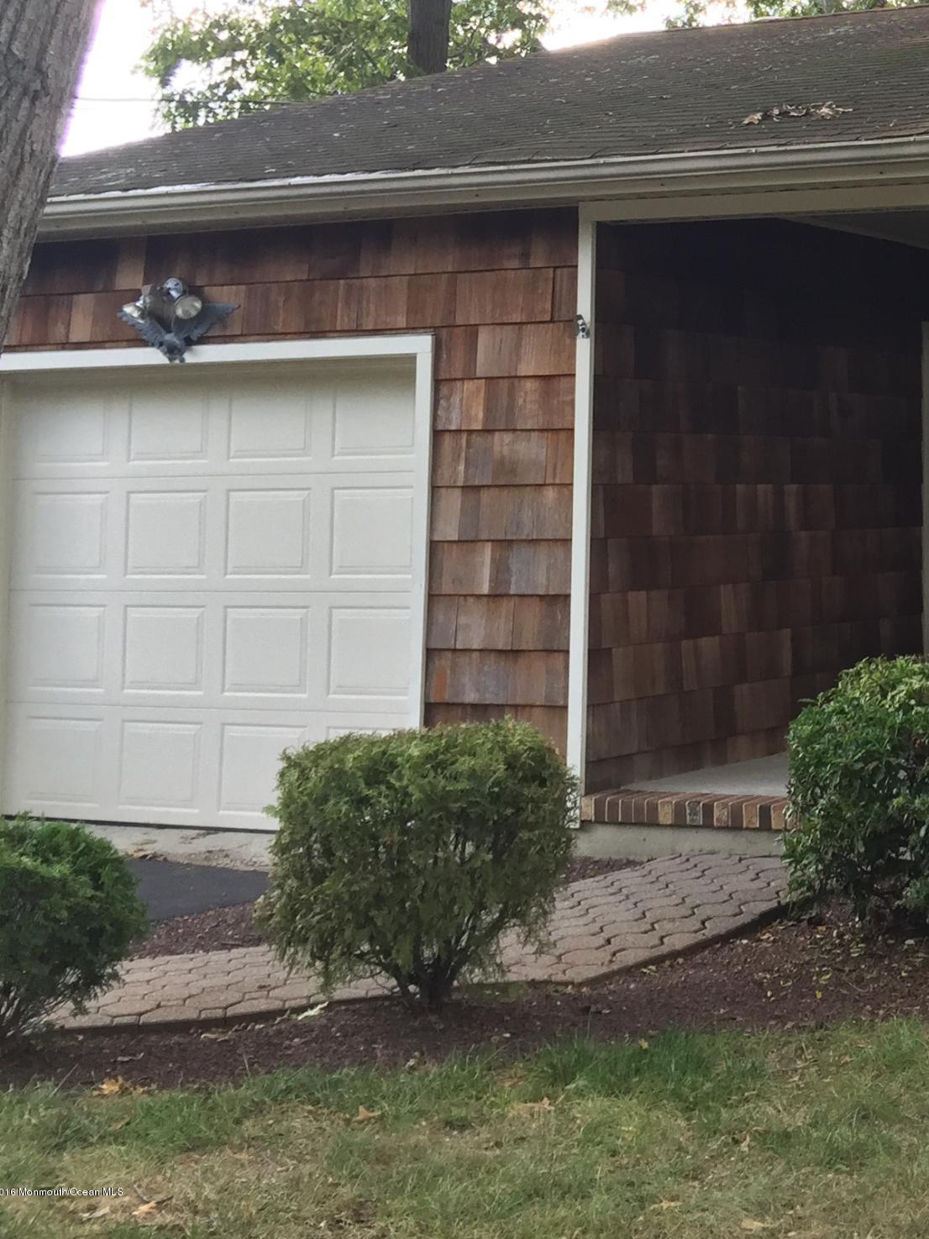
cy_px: 306
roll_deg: +0.6
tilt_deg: +5.1
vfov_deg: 32.1
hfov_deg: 22.0
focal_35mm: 59
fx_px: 2112
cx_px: 1240
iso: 50
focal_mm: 4.15
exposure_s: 1/120
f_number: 2.2
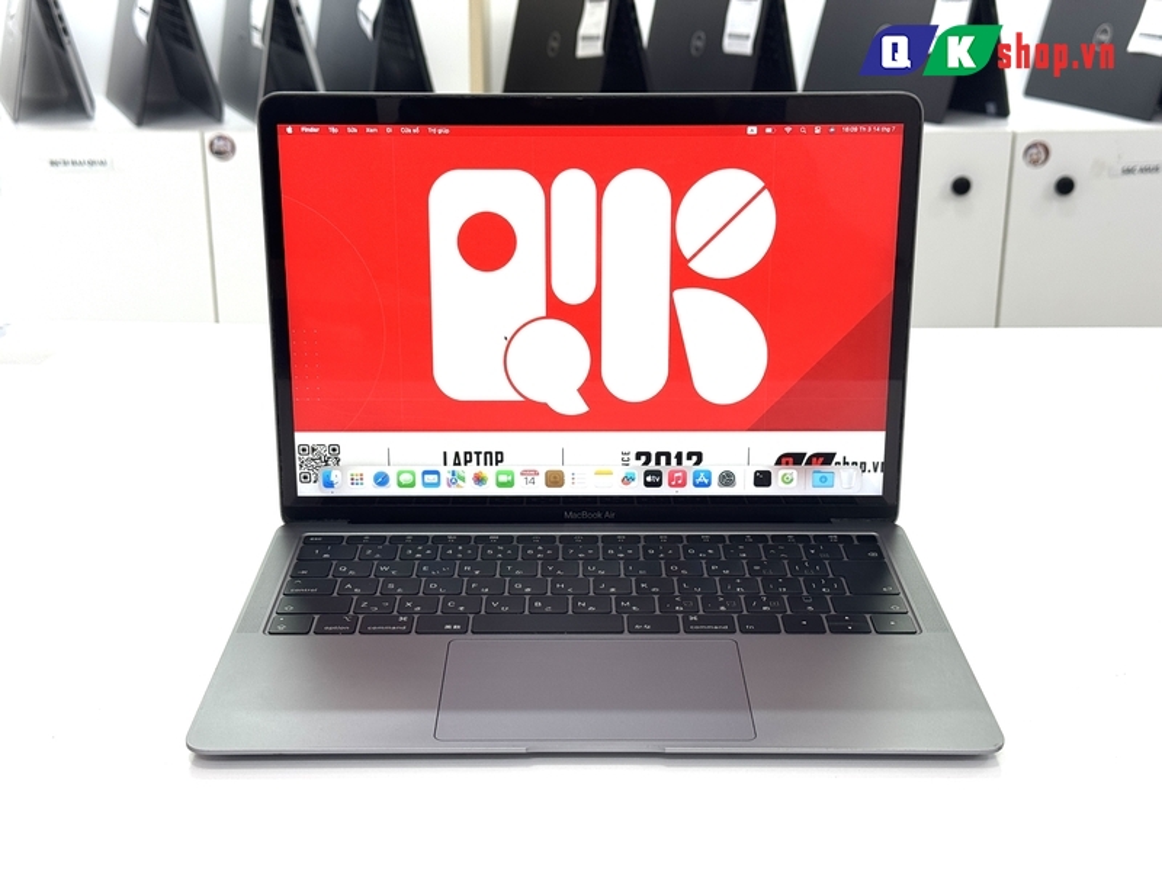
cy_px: 436
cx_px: 581
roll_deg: +0.7
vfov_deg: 30.3
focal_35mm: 48
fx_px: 1611
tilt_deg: -18.9
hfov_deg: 39.7
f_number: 1.78
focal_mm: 6.76
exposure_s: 1/128
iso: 50
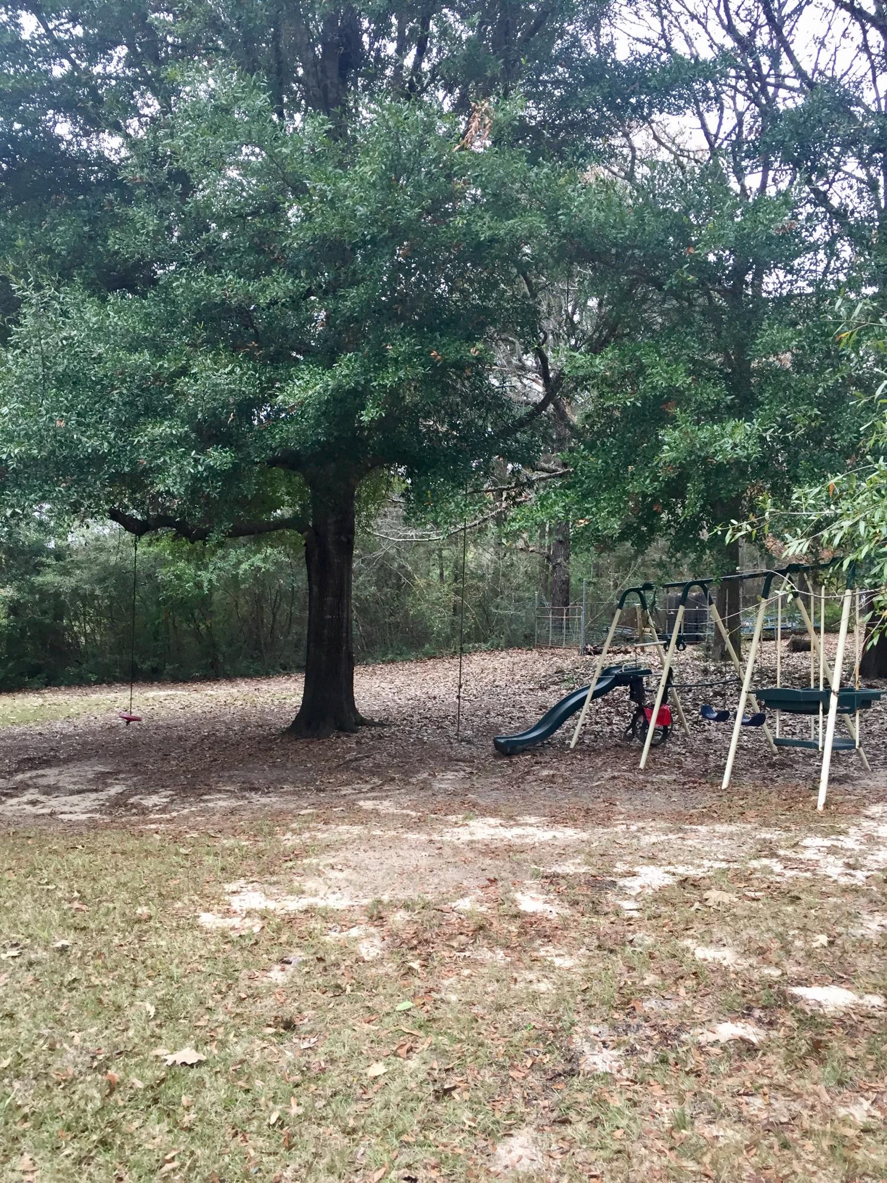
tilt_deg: +2.1
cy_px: 592
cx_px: 444
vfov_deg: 61.7
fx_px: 991
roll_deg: -0.7
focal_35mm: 29
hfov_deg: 48.2
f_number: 2.2
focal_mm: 4.15
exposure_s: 1/30
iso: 32
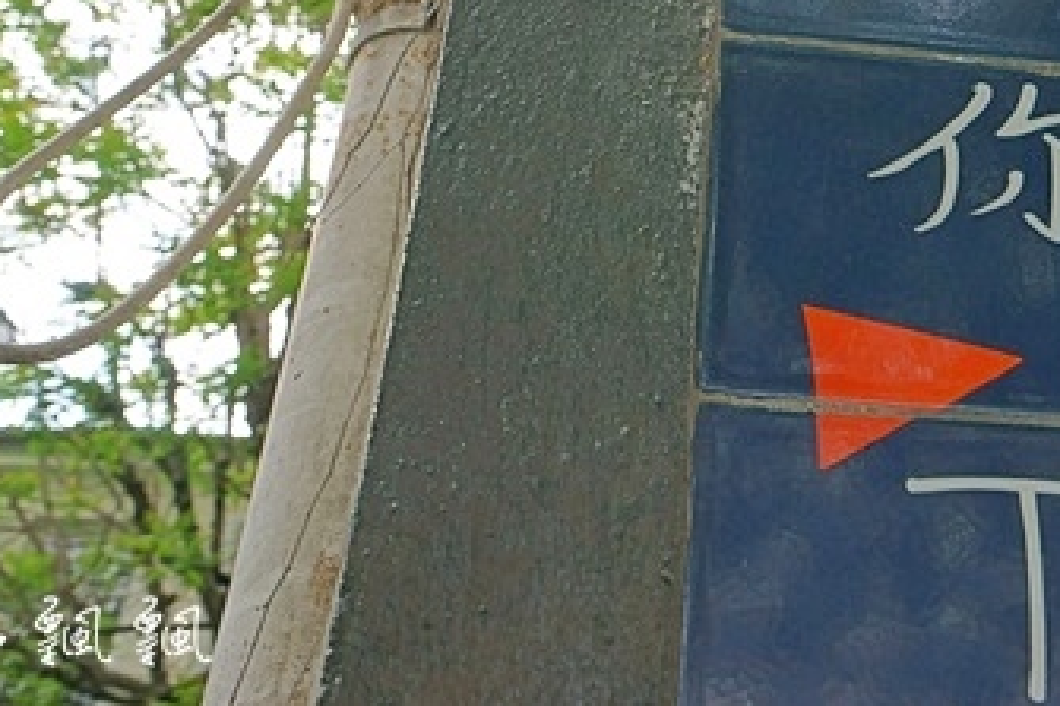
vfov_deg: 17.6
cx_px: 1000
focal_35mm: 74
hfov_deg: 26.2
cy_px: -131
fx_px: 2178
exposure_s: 1/160
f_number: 5.6
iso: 125
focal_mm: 31
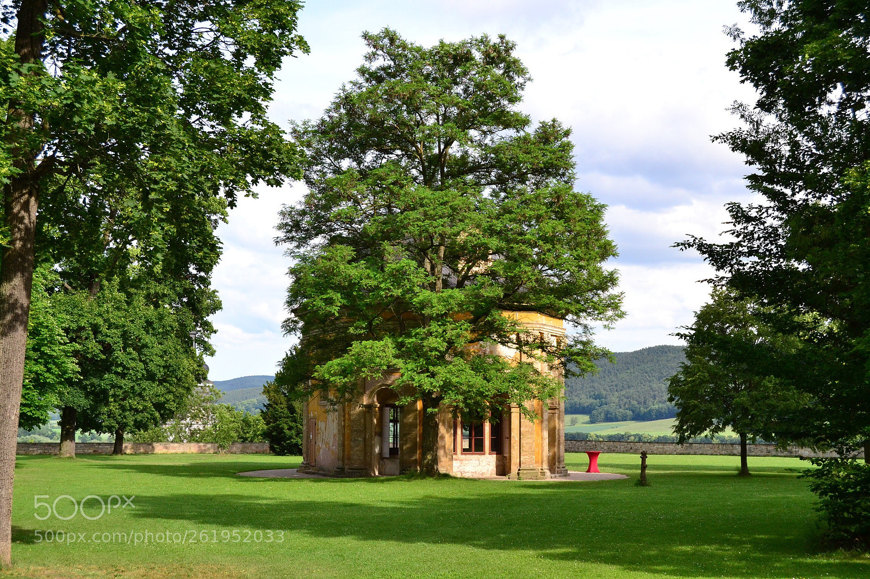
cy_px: 290
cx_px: 435
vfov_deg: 23.8
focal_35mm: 57
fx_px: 1377
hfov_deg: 35.1
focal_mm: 38
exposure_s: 1/800
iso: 800
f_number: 7.1
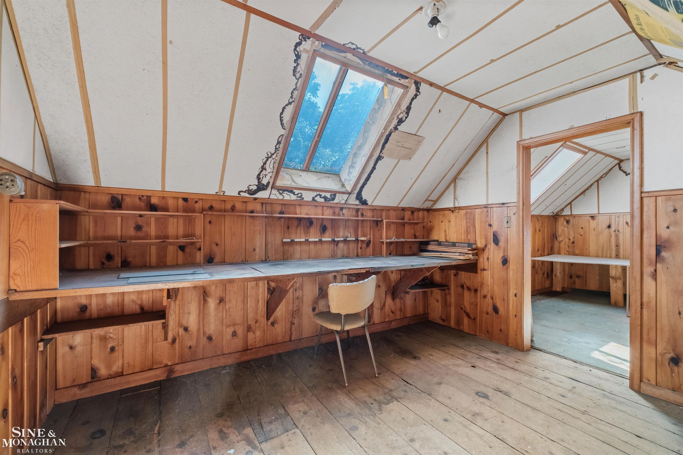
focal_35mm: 15
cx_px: 342
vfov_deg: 77.3
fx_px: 285
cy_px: 228
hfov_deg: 100.4
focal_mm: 10
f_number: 7.1
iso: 640
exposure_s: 1/4
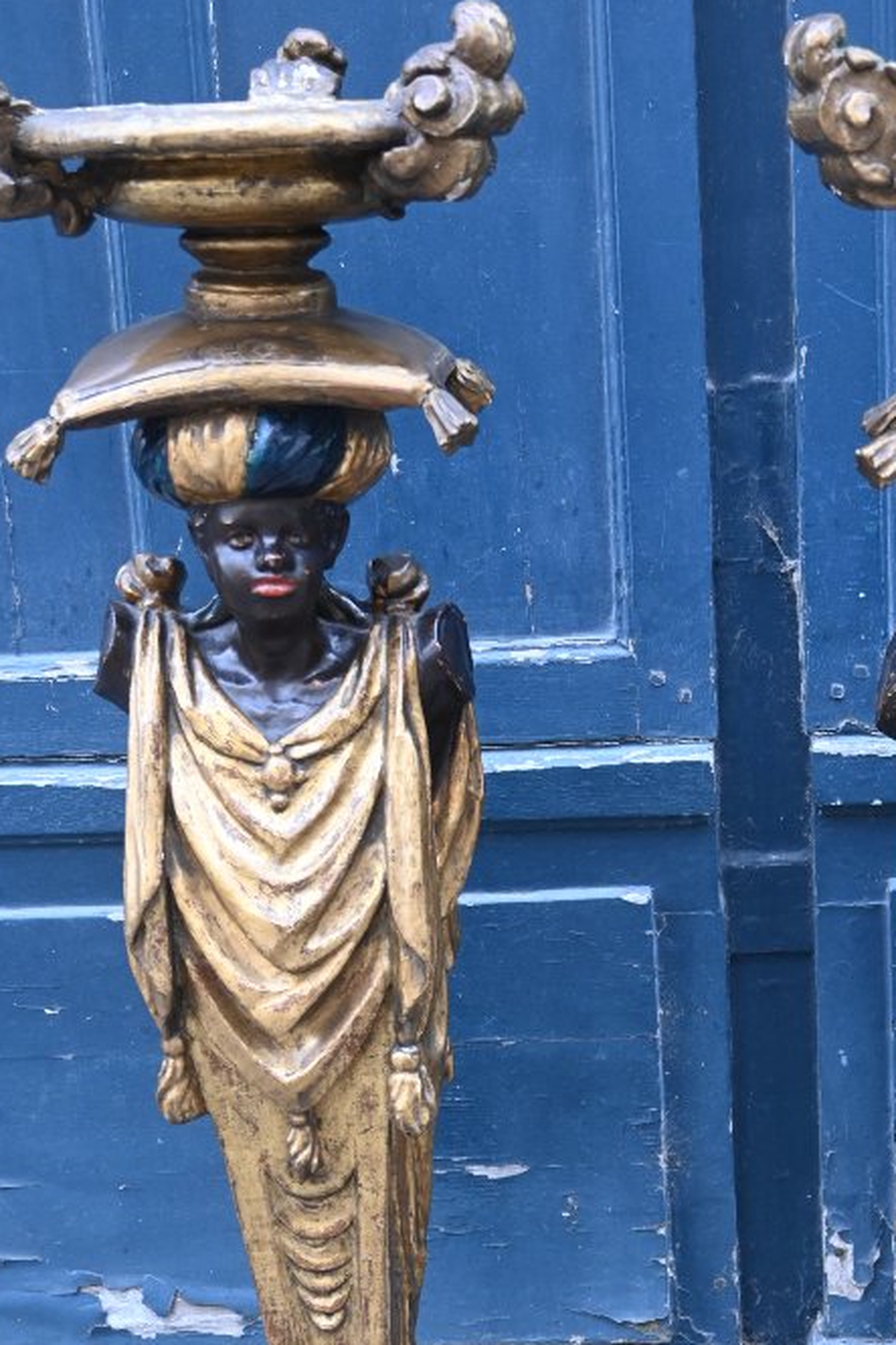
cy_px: 1011
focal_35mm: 65
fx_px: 2428
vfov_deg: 30.4
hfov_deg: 20.5
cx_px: 789
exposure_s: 1/125
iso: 450
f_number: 3.8
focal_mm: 24
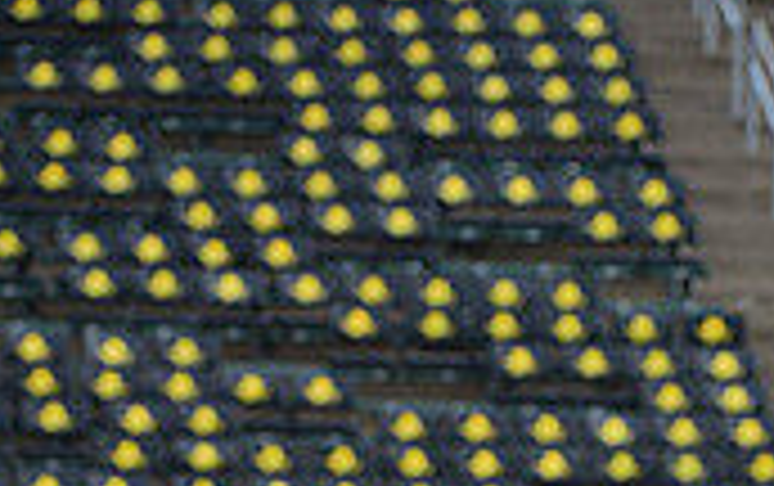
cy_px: 981
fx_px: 11237
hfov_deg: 3.9
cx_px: 623
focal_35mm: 532
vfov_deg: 2.5
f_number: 5.6
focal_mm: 200
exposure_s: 1/1000
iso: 400
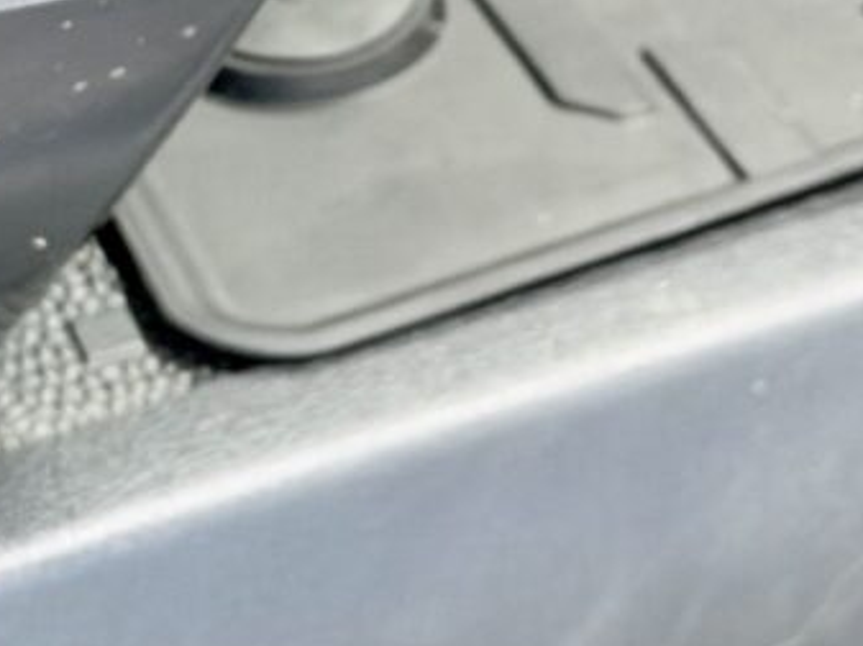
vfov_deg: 10.0
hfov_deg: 13.5
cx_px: 169
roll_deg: -1.4
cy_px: -185
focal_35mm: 146
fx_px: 3636
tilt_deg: -33.1
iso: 500
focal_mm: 6.76
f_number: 1.78
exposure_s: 1/25
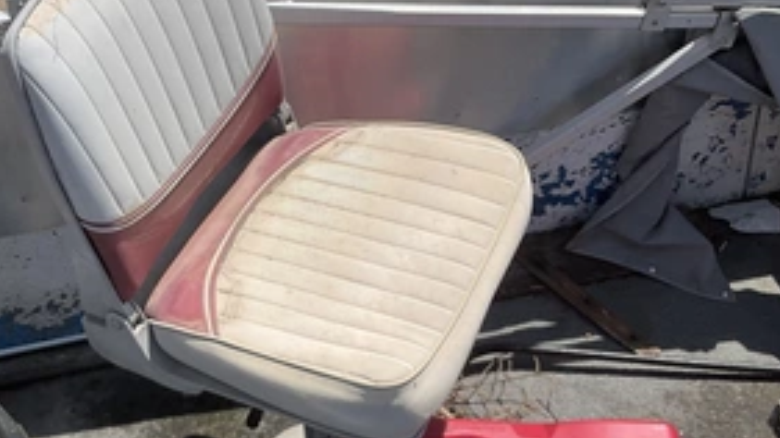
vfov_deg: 26.2
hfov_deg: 44.8
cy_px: 319
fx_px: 931
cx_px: 261
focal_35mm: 45
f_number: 1.8
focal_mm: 3
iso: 25
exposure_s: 1/2058
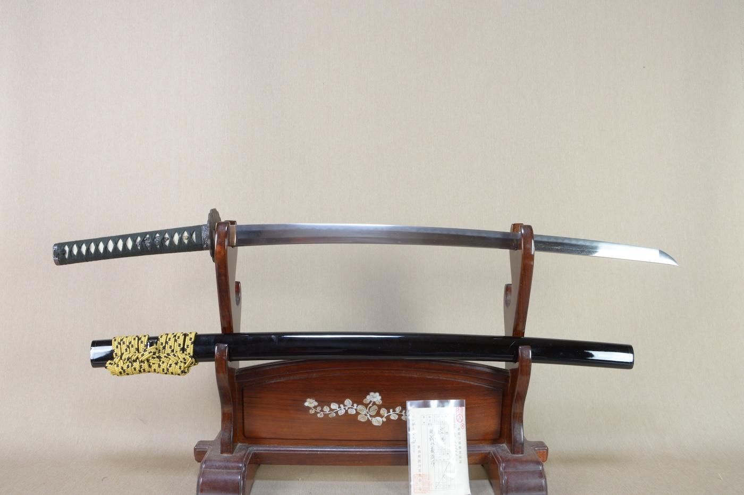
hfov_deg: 67.4
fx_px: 558
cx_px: 372
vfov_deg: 47.9
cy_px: 248
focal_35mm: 27
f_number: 11
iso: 400
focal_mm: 18
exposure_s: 1/1.6
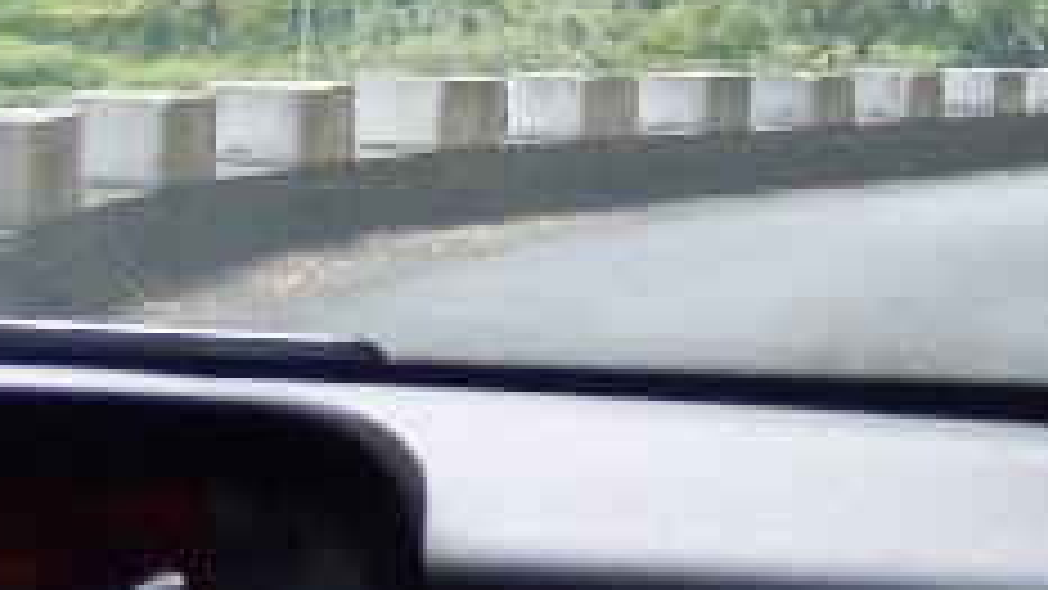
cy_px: 27
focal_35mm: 142
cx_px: 720
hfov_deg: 15.1
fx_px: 3946
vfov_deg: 8.5
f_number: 2.8
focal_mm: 8
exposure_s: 1/500
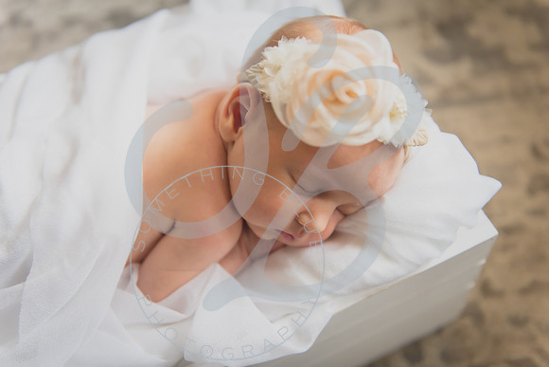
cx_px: 274
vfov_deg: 35.1
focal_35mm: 38
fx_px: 580
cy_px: 184
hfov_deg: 50.7
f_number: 2.8
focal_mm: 38
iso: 1000
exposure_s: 1/125
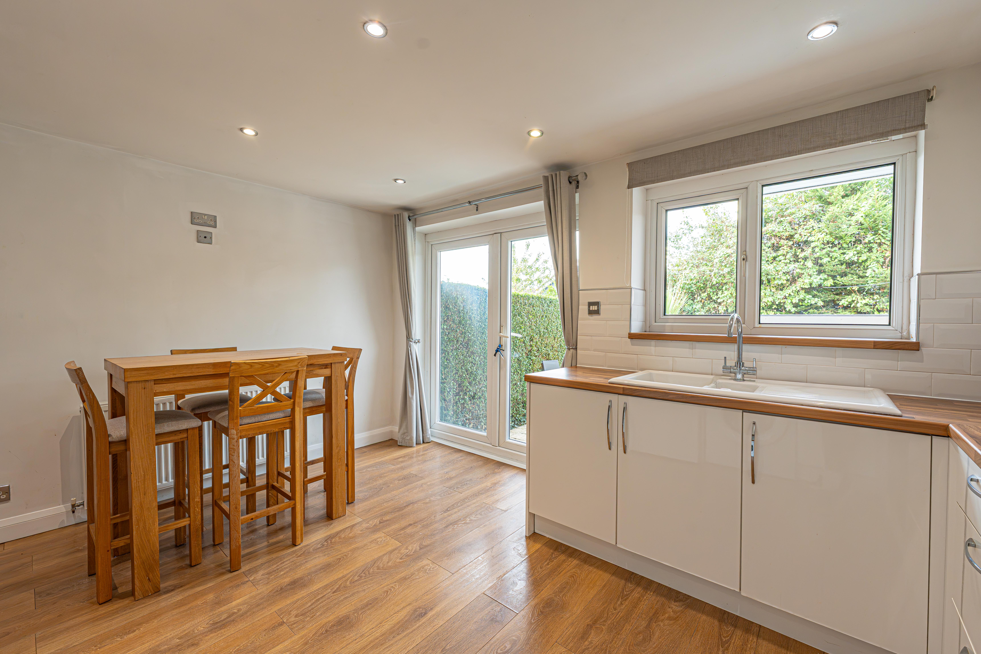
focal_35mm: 14
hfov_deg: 104.3
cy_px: 327
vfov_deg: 81.2
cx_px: 490
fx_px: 381
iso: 1250
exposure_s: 1/100
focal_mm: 14
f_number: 7.1
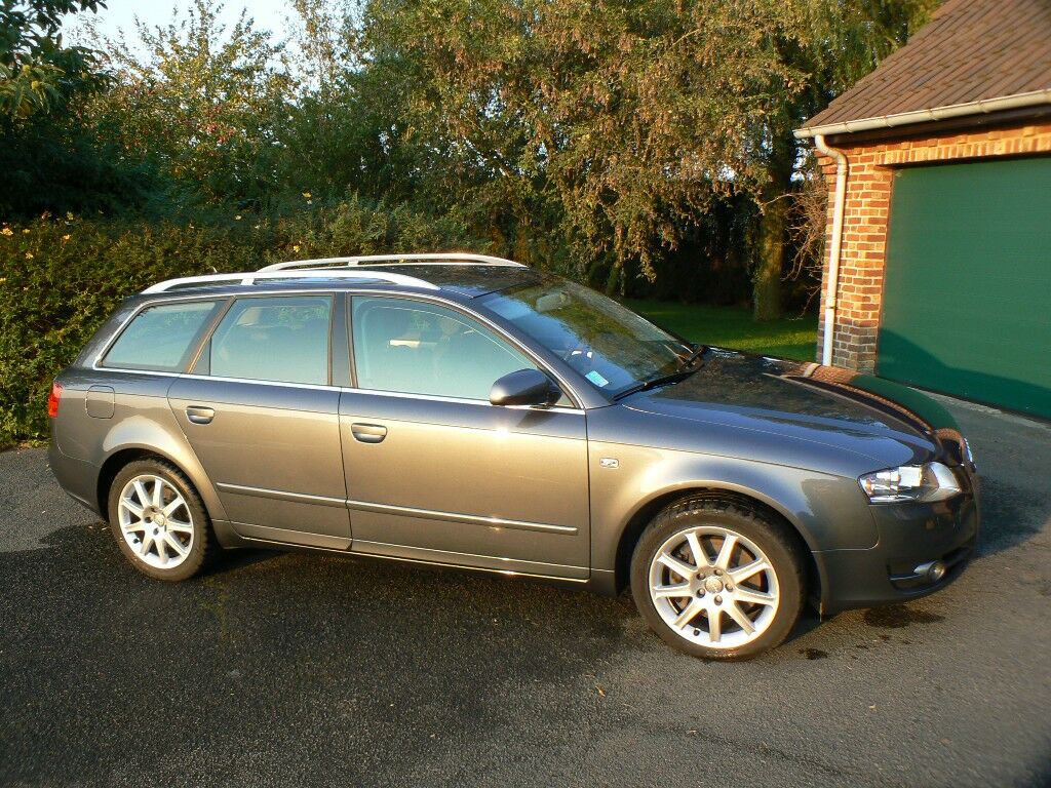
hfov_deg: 41.2
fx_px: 1397
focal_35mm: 46
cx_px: 526
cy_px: 394
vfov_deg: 31.5
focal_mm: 7.7
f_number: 4
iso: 80
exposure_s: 1/100
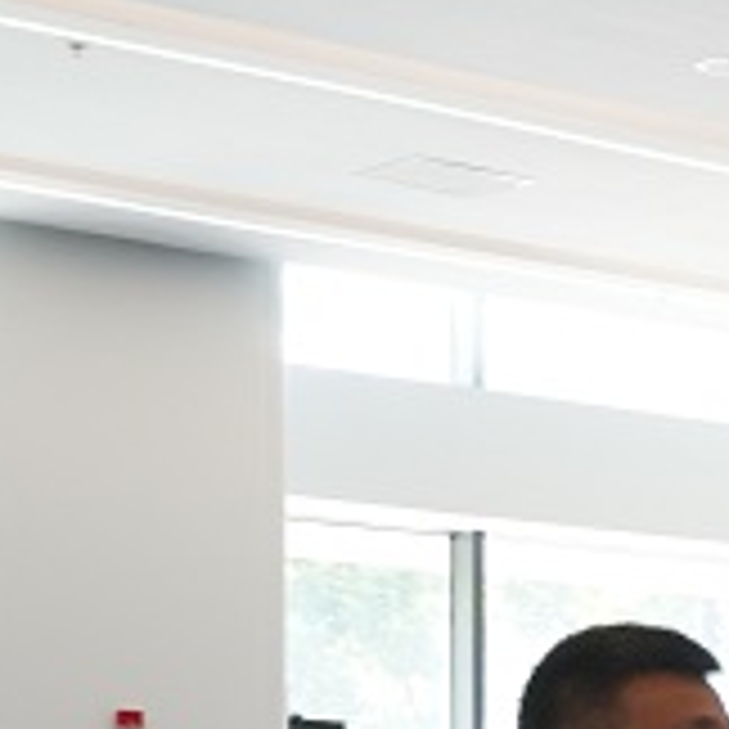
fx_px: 3457
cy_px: 1064
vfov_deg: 11.6
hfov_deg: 10.6
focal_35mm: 145
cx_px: 1638
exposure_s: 1/40
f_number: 4
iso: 400
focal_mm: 23
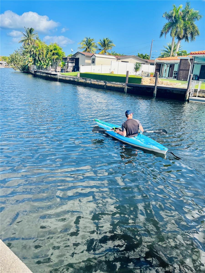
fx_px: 205
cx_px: 102
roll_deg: -7.3
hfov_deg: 53.1
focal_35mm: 26
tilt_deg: -19.0
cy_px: 136
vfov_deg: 67.3
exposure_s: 1/2165
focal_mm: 5.7
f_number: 1.5
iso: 50
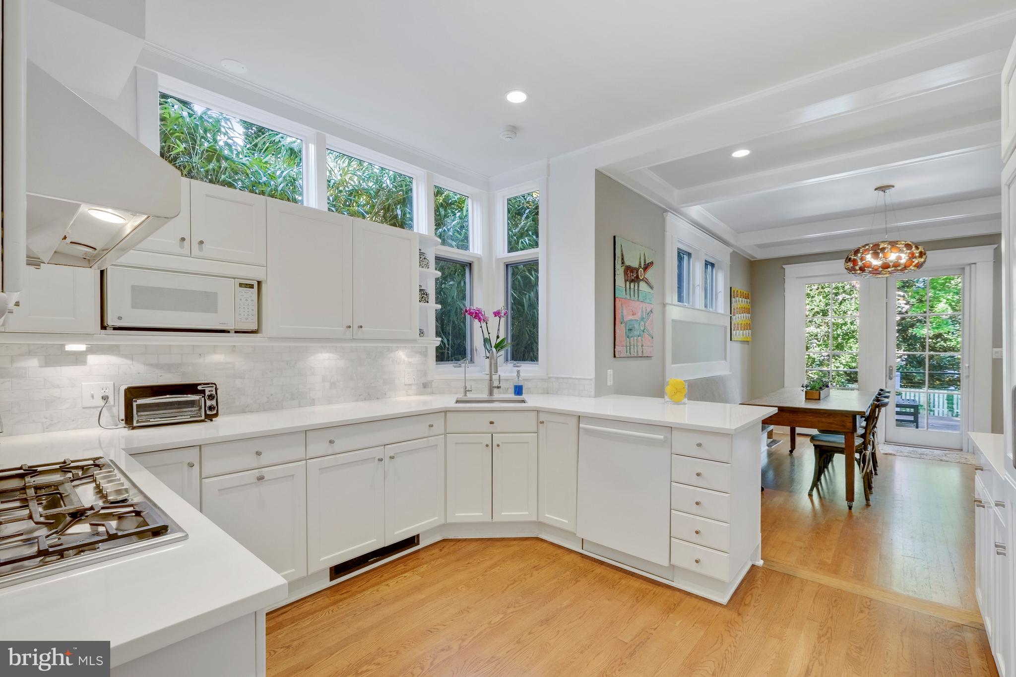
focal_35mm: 15
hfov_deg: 100.4
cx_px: 508
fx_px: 423
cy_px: 338
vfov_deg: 77.3
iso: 400
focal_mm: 10
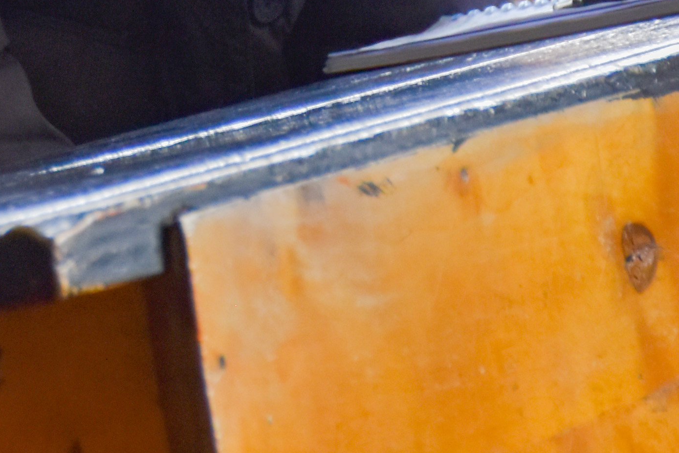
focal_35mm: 583
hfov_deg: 3.5
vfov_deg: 2.3
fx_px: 10995
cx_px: -391
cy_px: -515
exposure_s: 1/100
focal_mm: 90
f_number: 5.3
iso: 400
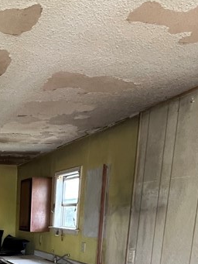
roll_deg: +0.8
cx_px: -27
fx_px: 297
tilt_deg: -10.9
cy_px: 275
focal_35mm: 39
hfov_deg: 31.9
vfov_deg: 40.6
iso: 250
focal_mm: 1.57
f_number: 1.8
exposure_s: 1/99
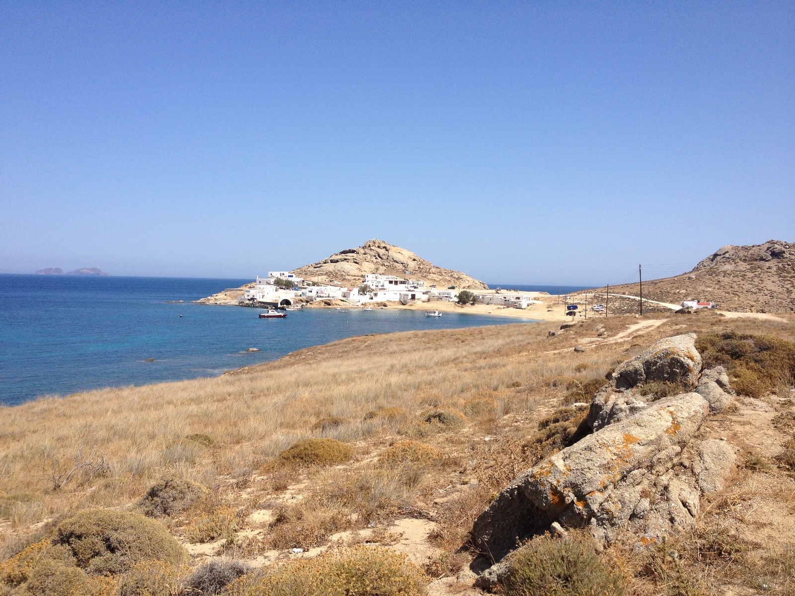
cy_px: 298
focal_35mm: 35
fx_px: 804
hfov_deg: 52.6
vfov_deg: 40.7
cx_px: 398
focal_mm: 4.28
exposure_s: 1/2123
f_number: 2.4
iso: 50
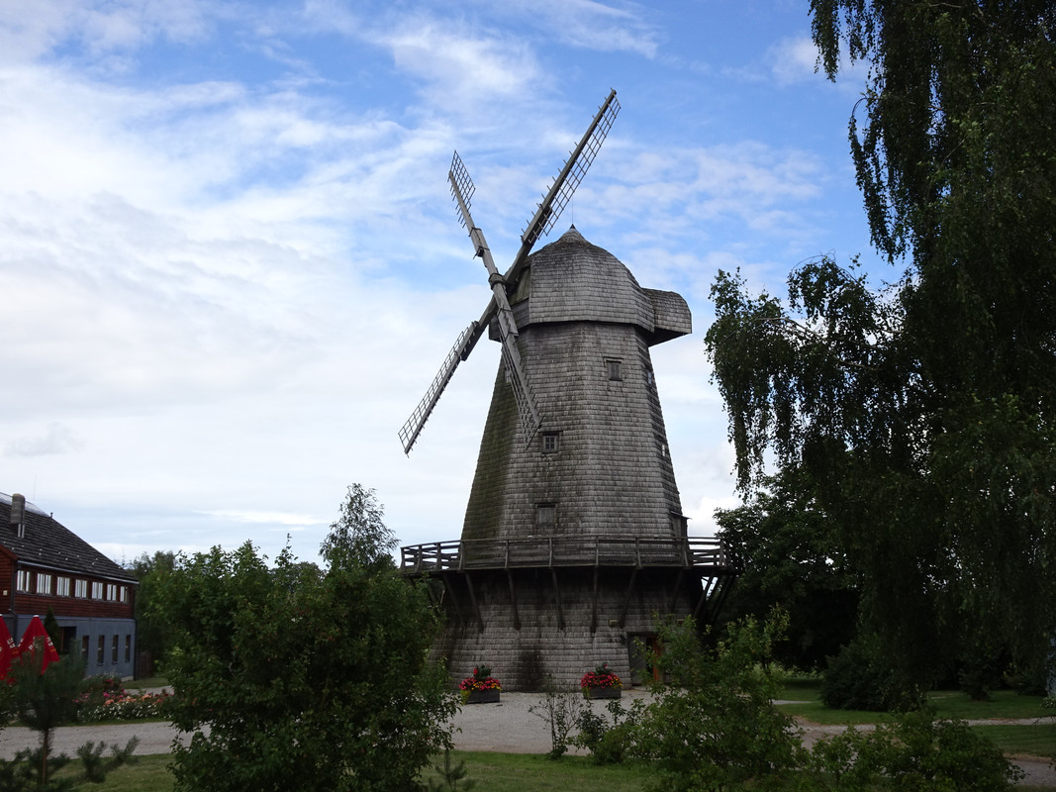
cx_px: 528
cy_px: 396
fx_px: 1312
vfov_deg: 33.6
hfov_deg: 43.9
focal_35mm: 43
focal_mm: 7.3
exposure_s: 1/500
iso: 80
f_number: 4
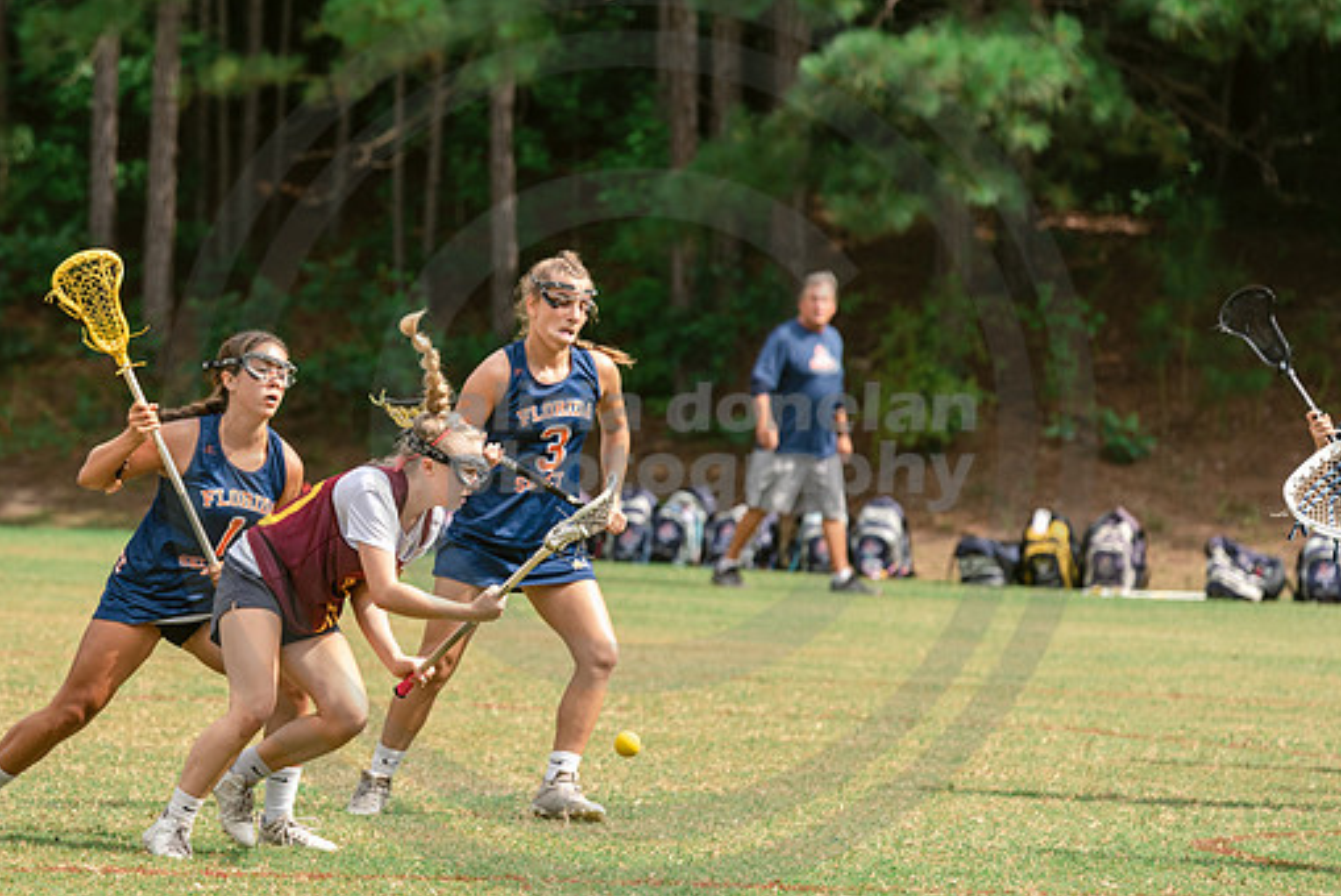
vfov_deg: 4.3
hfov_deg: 6.4
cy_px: 436
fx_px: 11926
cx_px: 321
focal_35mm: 320
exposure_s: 1/1250
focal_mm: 200
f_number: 4.5
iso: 250
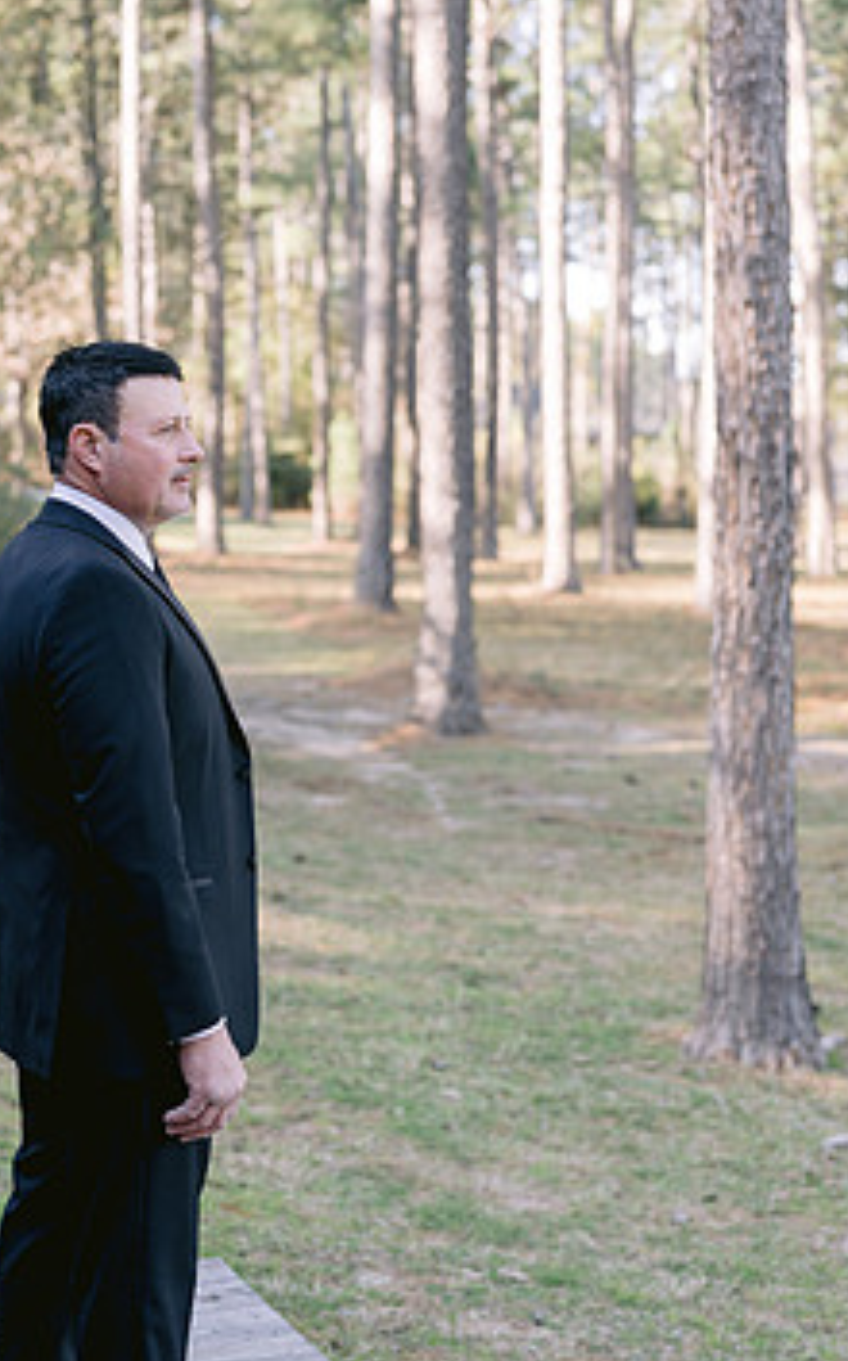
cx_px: 335
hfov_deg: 19.9
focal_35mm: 65
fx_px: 2408
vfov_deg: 31.5
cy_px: 640
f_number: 2.8
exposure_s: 1/200
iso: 160
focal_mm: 50
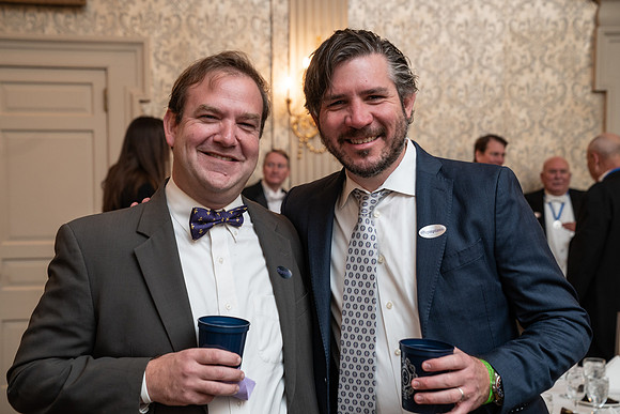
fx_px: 965
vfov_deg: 24.2
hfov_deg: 35.6
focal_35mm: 56
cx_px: 310
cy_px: 207
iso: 800
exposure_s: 1/40
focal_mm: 56
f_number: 4.5
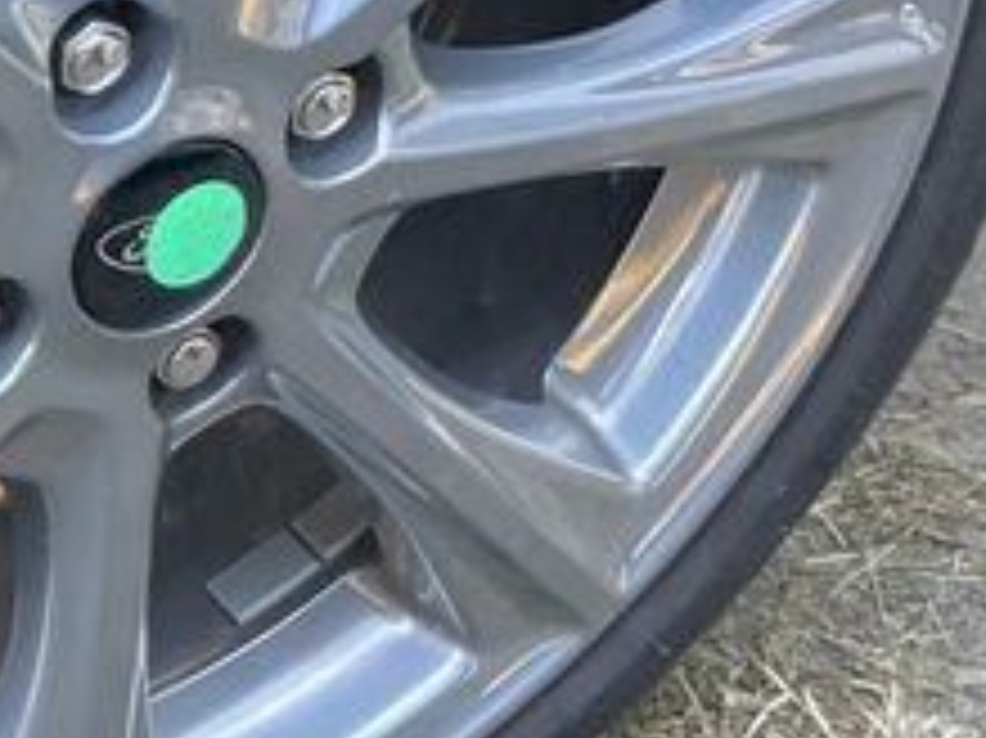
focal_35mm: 106
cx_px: -405
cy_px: 72
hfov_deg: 17.1
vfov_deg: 13.8
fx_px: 3018
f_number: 1.8
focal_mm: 3
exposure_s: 1/60
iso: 200
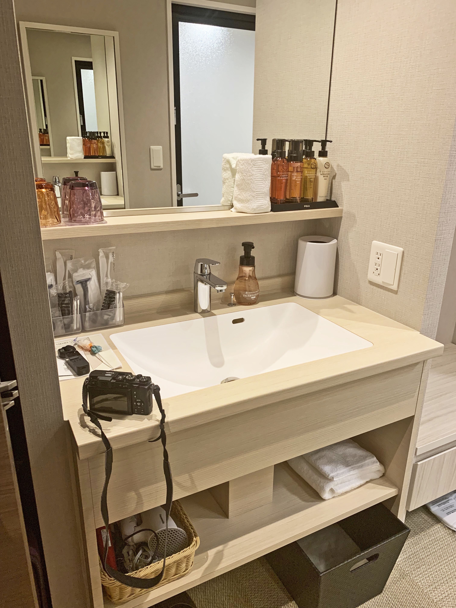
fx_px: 457
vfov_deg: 67.3
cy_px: 304
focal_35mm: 26
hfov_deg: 53.1
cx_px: 228
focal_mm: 4.25
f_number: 1.8
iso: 160
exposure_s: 1/60
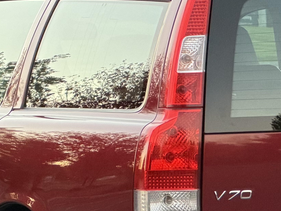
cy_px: 122
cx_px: 193
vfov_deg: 4.3
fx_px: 2808
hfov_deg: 5.7
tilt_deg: -2.3
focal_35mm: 346
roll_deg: -0.2
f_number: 2.8
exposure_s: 1/81
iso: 500
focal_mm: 16.89
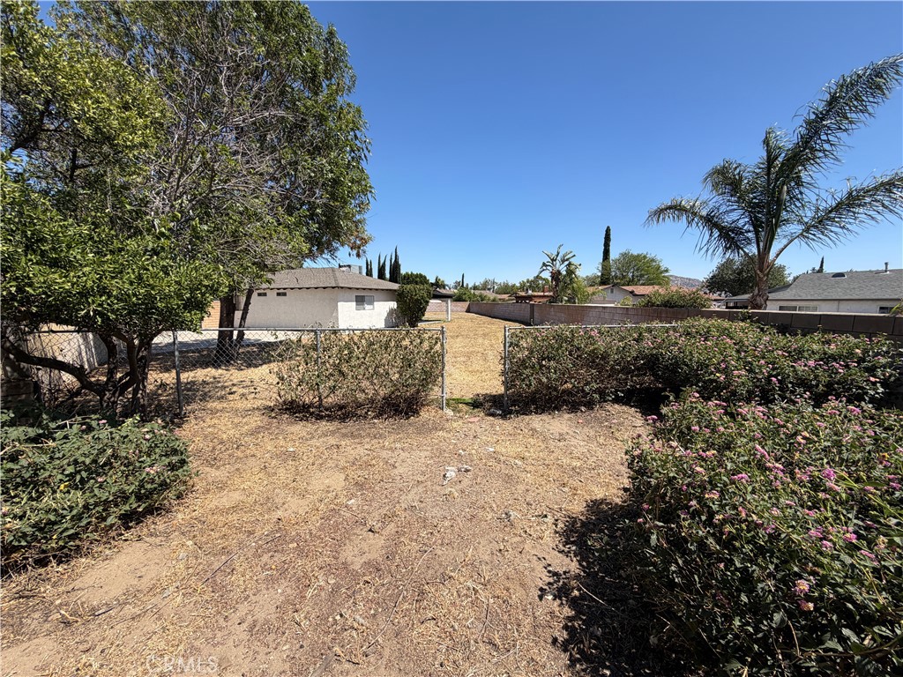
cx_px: 452
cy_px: 338
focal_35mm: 14
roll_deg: +0.5
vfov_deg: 85.7
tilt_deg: -6.6
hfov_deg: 102.1
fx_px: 365
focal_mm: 2.22
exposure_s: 1/770
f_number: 2.2
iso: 25
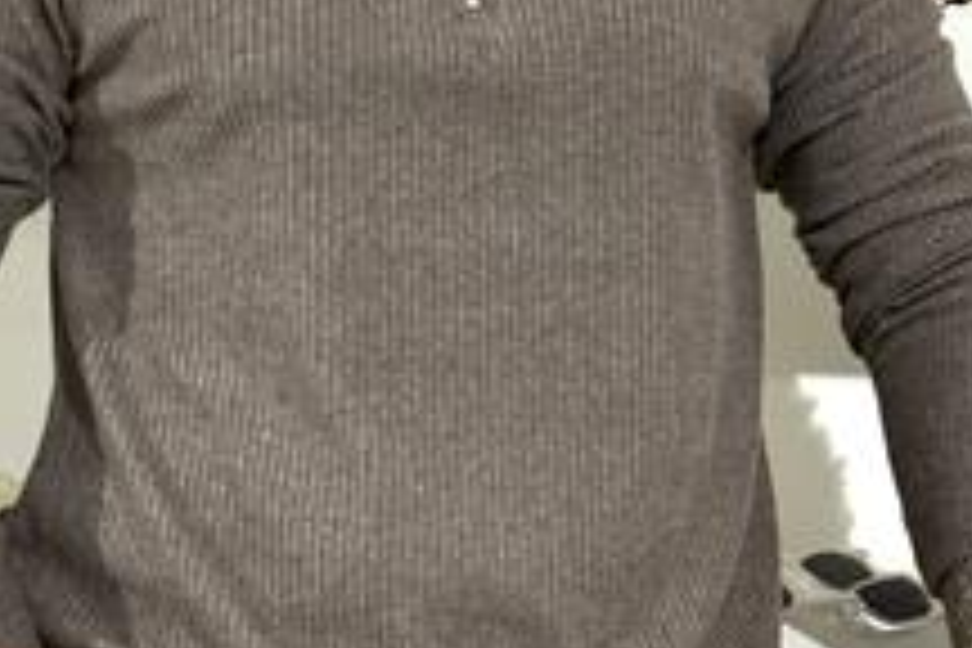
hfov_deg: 18.9
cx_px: 418
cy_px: 166
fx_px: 2916
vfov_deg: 12.6
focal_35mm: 108
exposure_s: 1/100
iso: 125
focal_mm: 6.76
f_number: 1.78
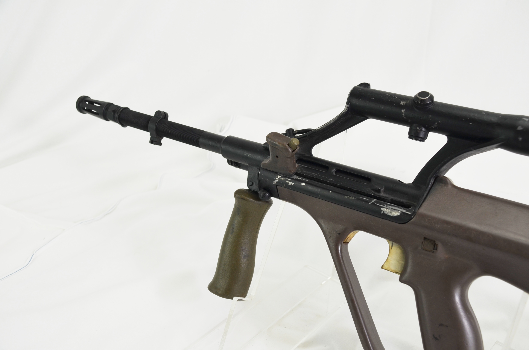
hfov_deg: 49.6
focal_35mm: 39
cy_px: 175
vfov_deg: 34.1
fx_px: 572
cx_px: 264
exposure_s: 1/125
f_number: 5.6
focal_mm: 26
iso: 250
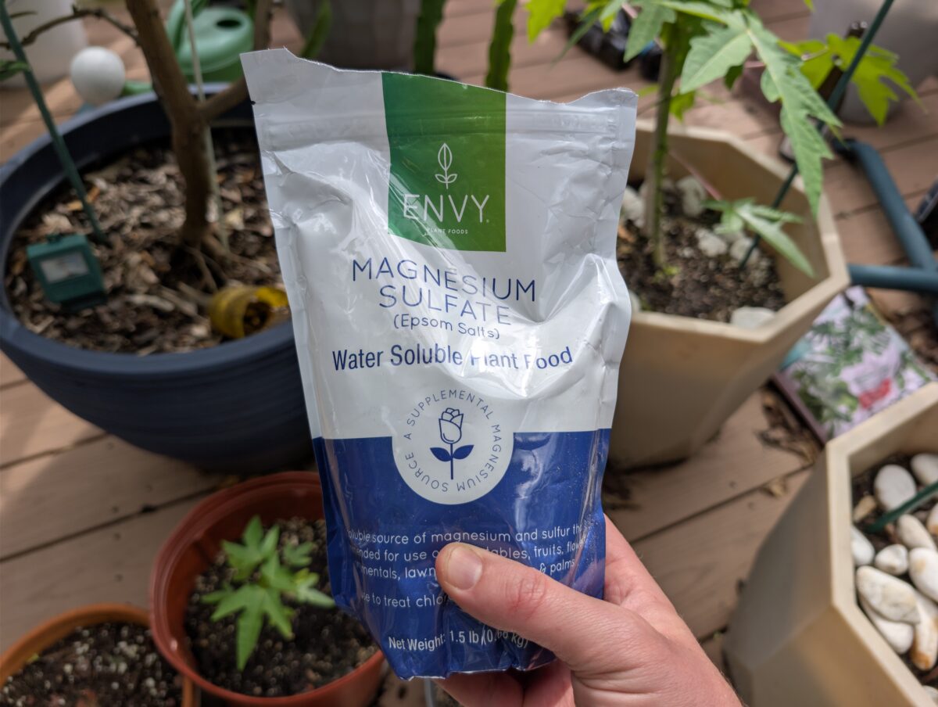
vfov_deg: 57.0
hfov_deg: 71.5
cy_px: 354
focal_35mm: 24
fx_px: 651
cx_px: 469
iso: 23
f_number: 1.68
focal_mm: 6.9
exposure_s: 1/888
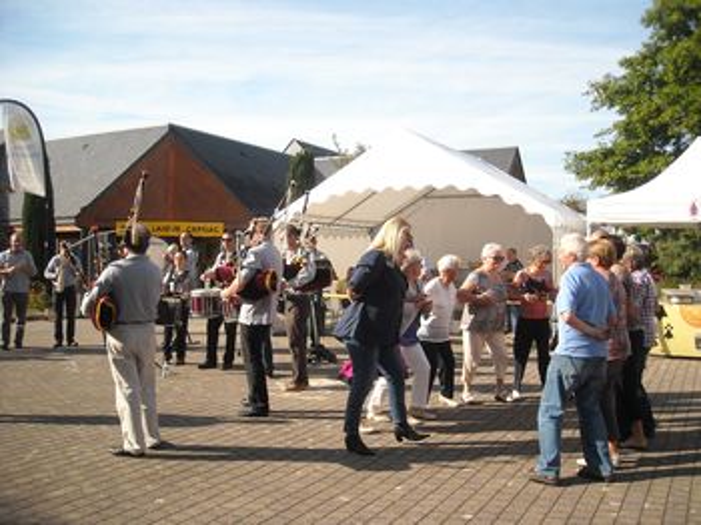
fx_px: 708
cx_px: 350
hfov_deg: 52.7
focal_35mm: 35
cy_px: 262
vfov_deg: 40.7
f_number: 5.6
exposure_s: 1/250
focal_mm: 5.7
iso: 113
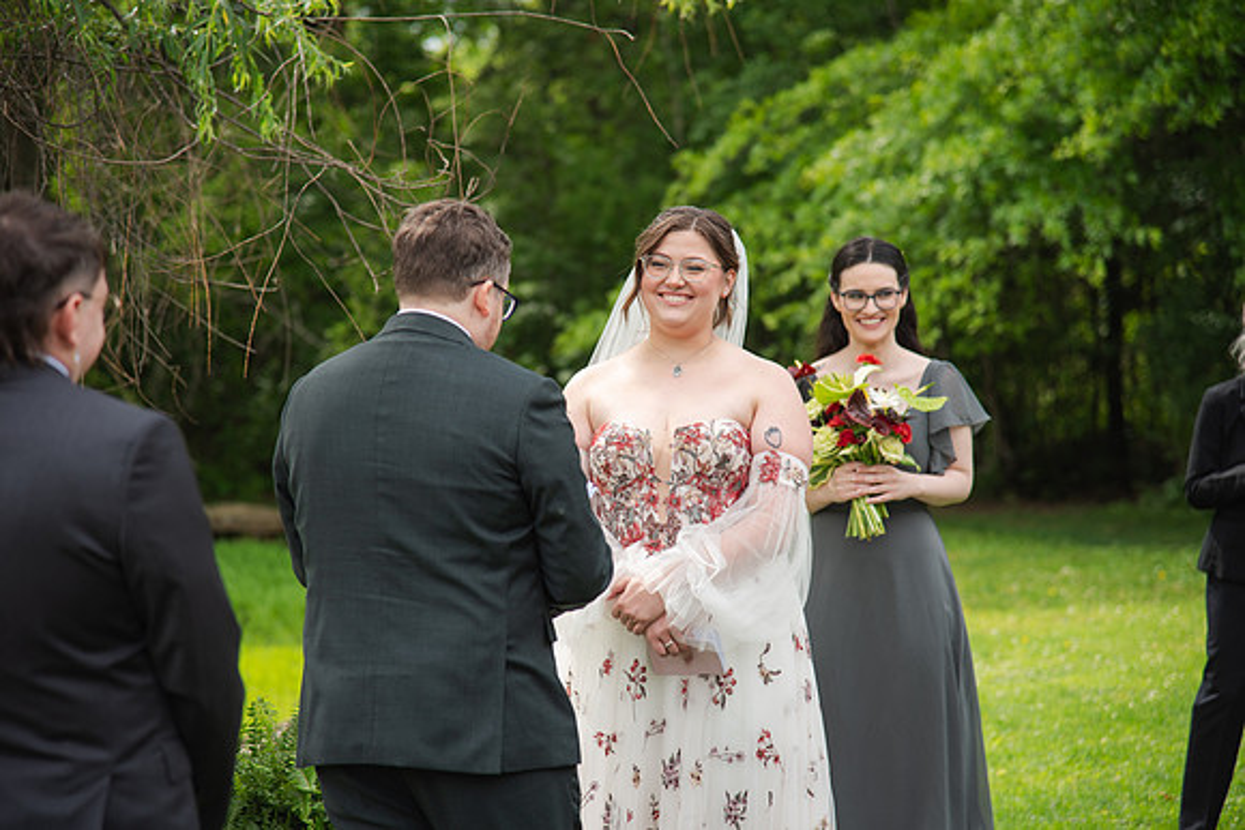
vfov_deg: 11.4
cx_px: 622
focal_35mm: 120
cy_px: 415
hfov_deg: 17.1
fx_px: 4151
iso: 100
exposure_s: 1/400
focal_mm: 120
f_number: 4
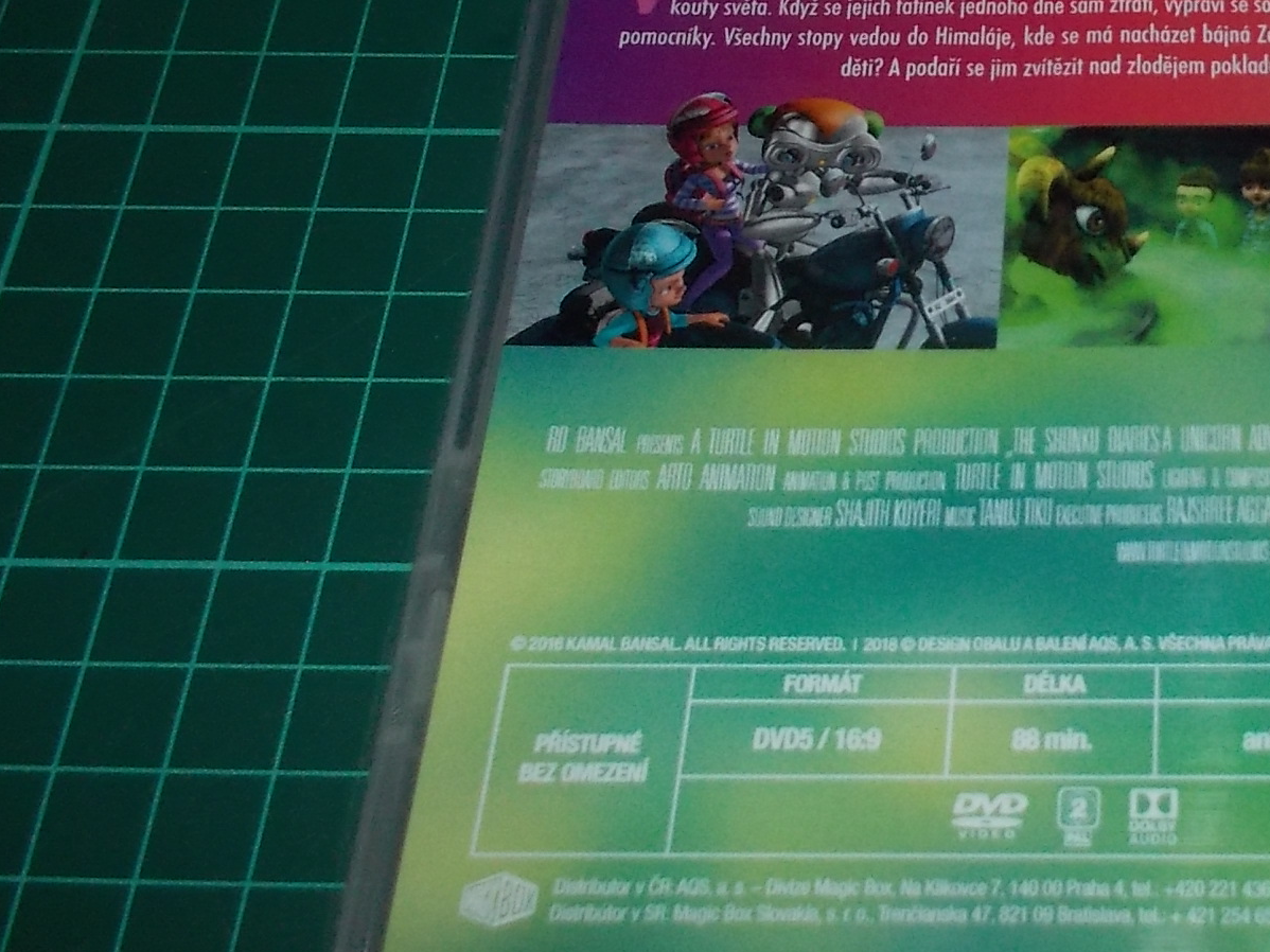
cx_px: 1184
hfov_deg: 32.8
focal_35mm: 55
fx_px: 2017
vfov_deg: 26.3
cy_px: 259
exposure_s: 1/30
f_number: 3.3
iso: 200
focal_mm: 4.1
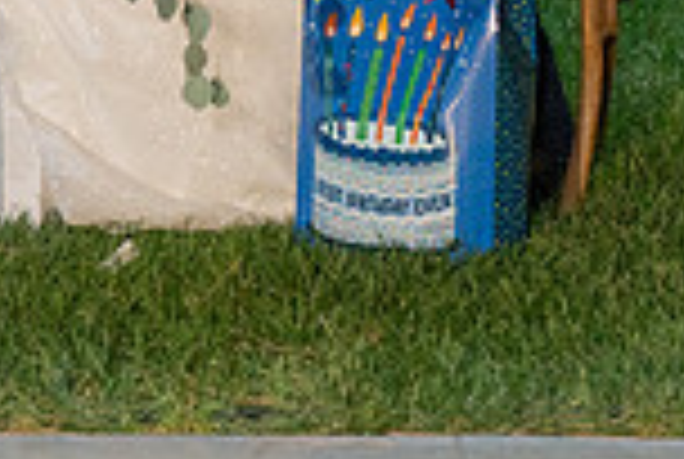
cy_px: -308
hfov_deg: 6.9
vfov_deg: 4.6
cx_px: -22
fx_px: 5654
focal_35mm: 297
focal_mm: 78
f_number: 4
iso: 2500
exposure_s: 1/200
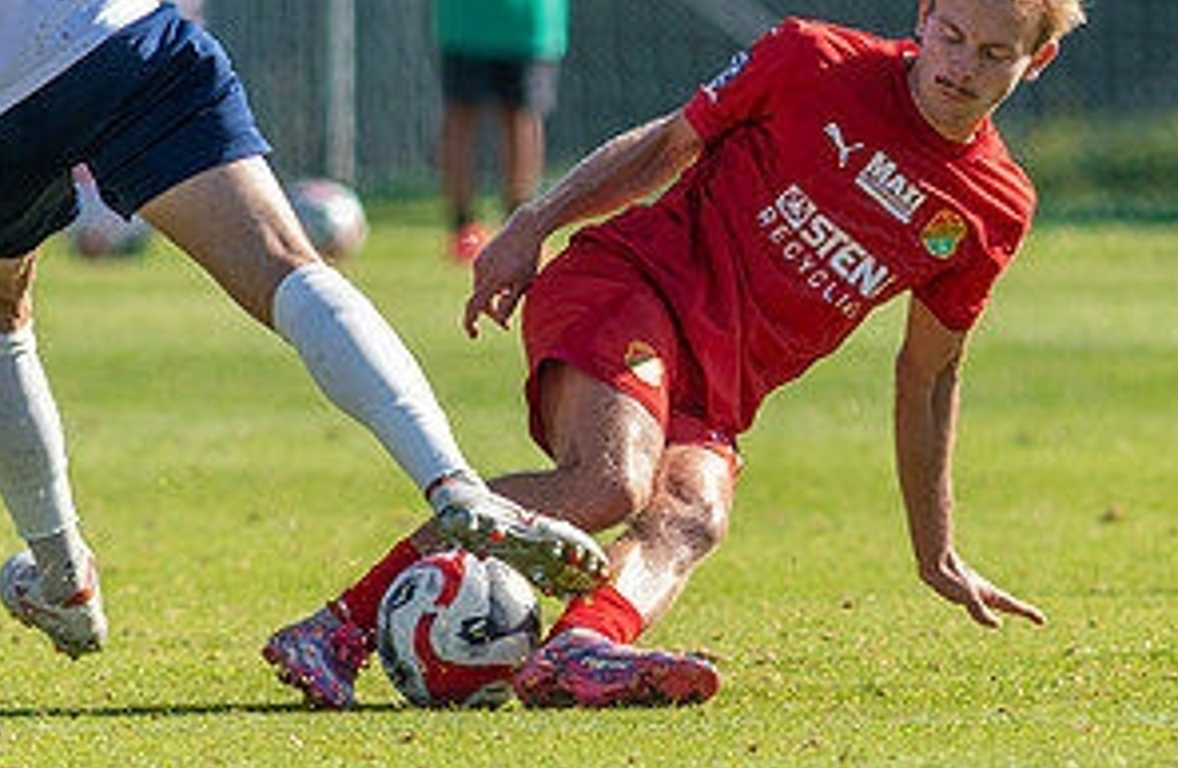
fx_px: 45240
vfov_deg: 1.0
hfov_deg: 1.5
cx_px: 837
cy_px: 263
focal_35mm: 1392
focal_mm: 300
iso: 500
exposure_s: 1/2000
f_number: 3.5
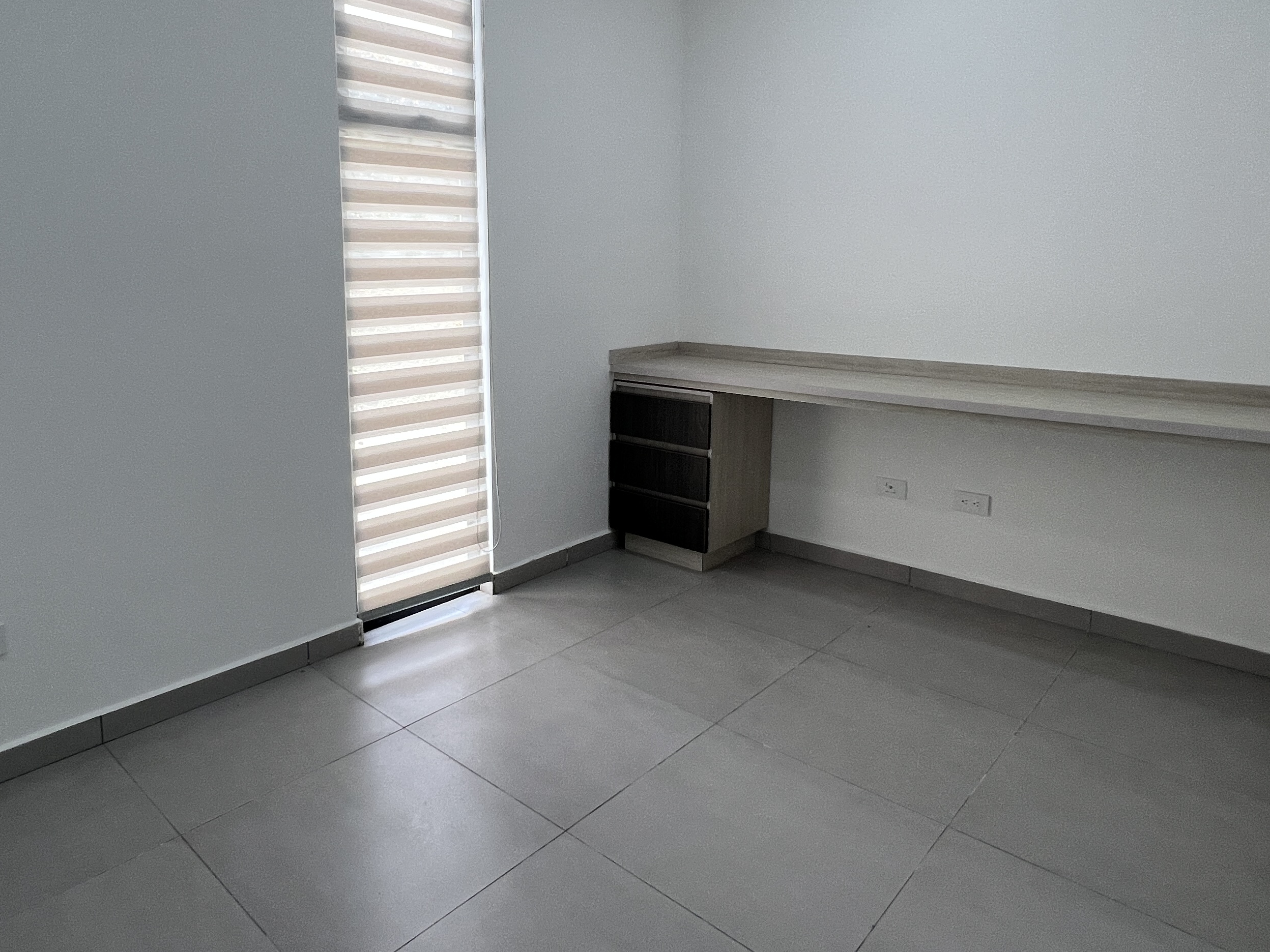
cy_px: 393
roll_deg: +0.7
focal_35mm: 21
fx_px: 770
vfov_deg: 63.0
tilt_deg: -9.0
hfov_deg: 78.6
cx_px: 550
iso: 80
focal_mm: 1.57
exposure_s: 1/120
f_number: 1.8
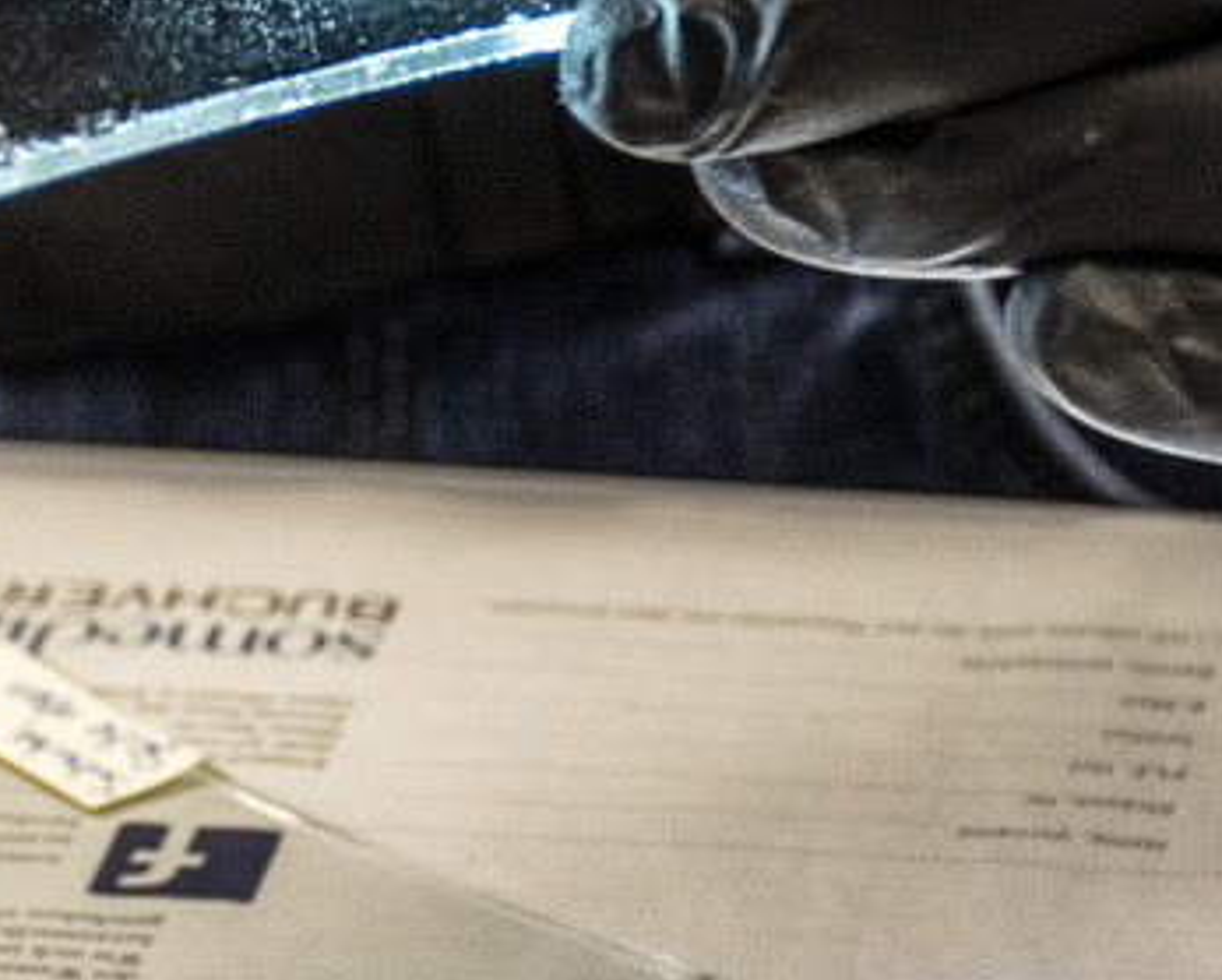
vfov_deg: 5.4
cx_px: -282
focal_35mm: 284
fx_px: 10277
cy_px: -23
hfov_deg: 6.8
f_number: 4.8
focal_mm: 50
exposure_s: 1/160
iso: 800
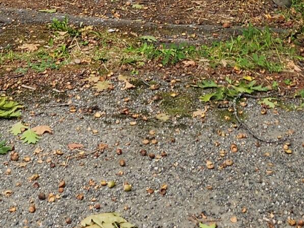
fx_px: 1019
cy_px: -295
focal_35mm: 116
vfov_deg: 11.0
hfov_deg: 17.0
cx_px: 145
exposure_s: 1/180
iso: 16
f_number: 1.8
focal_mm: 6.4
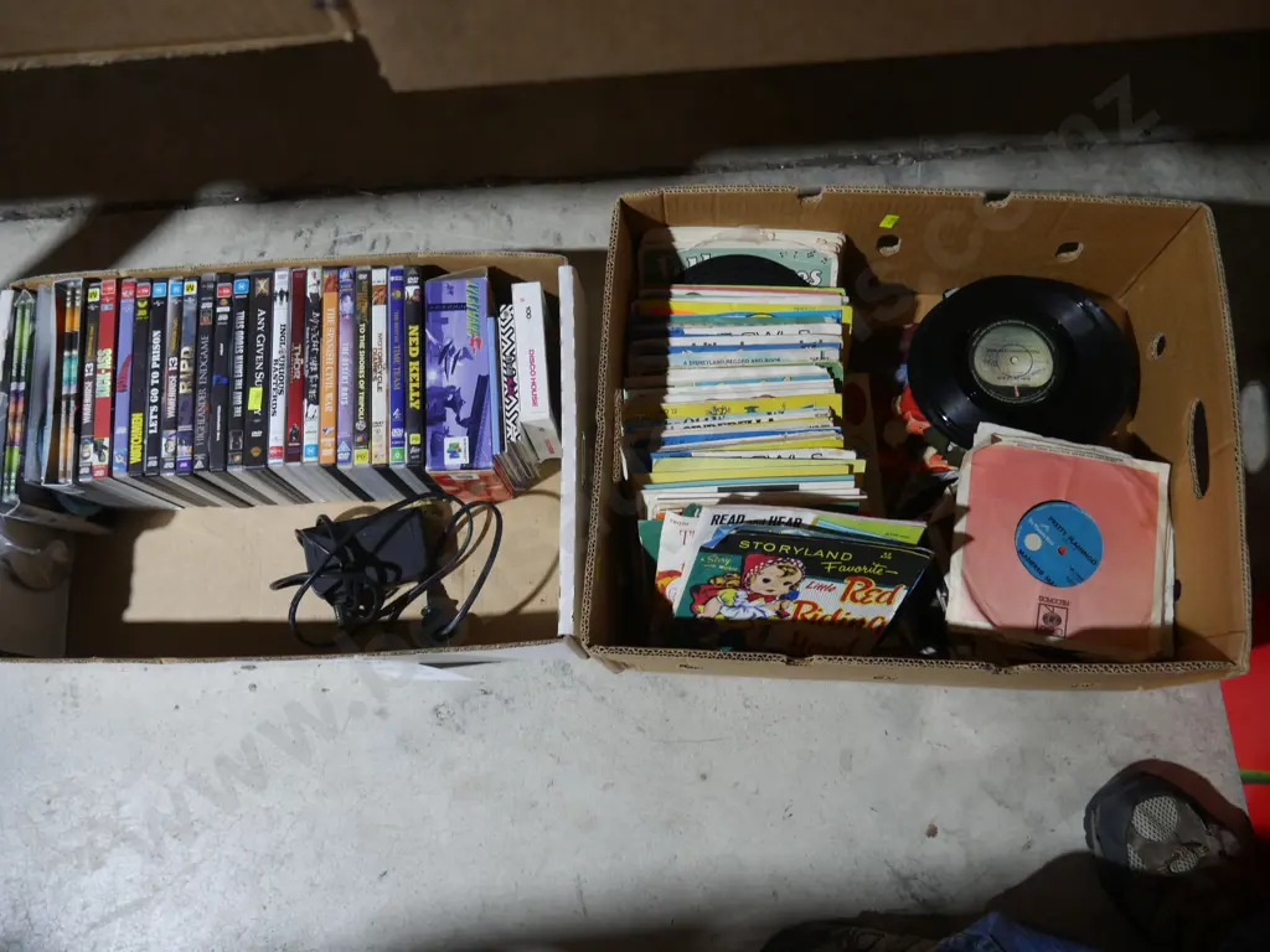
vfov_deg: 46.8
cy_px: 476
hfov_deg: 60.0
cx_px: 635
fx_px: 1101
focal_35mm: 30
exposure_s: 1/60
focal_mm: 15
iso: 500
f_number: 3.6
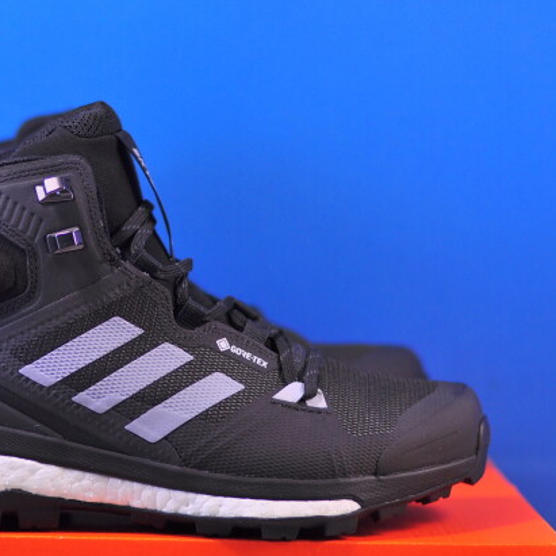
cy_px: 251
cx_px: 139
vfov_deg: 14.1
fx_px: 2253
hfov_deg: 14.0
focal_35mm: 124
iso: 250
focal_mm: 50
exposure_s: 1/320
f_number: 2
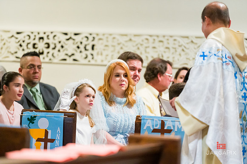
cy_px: 82
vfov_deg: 7.0
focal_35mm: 195
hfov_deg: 10.6
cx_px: 124
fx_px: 1337
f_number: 3.2
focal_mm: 195
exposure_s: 1/200
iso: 6400
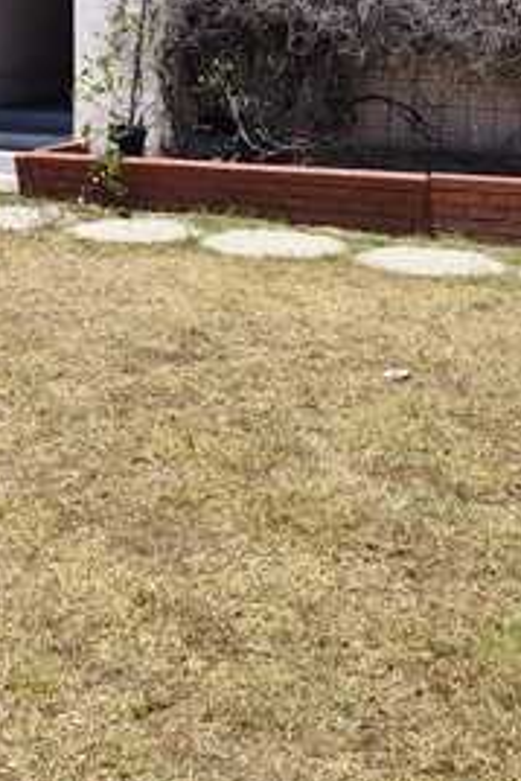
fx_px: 1344
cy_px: -15
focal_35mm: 62
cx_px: -35
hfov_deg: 21.0
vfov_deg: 30.0
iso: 120
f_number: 1.7
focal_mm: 4.71
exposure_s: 1/1407
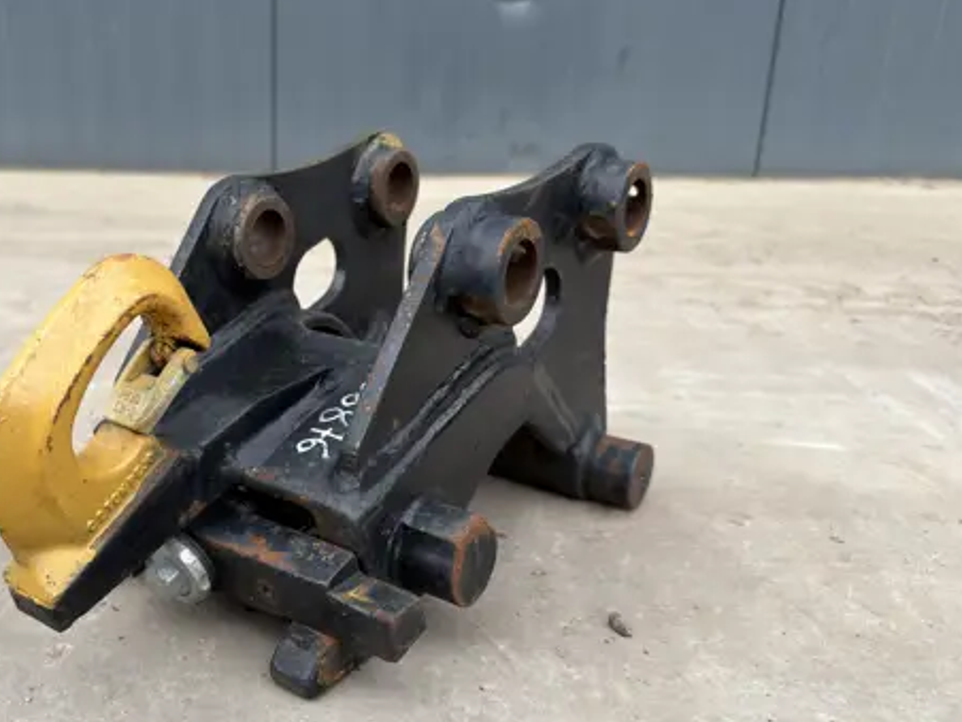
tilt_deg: -18.2
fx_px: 945
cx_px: 292
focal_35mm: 34
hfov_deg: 52.5
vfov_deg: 41.6
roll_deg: +0.1
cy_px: 424
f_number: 1.78
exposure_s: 1/887
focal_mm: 6.76
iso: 80
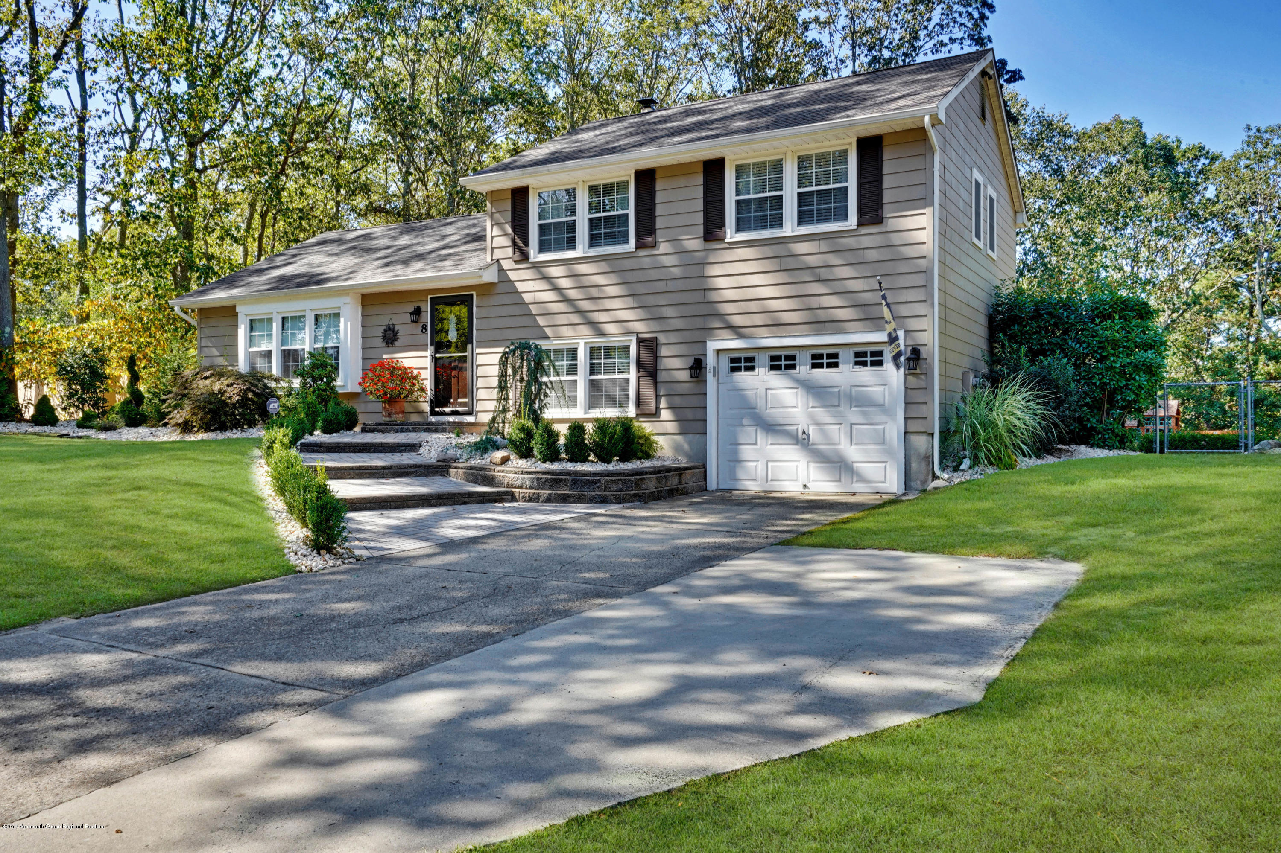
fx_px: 1032
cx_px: 640
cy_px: 426
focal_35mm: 29
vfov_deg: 44.9
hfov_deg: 63.7
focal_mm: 29
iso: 400
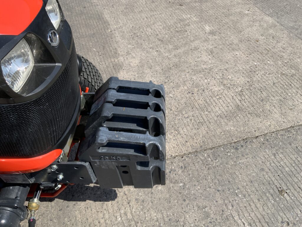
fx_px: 253
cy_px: 114
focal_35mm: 29
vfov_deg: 48.2
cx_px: 151
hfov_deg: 61.7
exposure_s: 1/1730
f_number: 1.8
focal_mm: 3
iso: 16
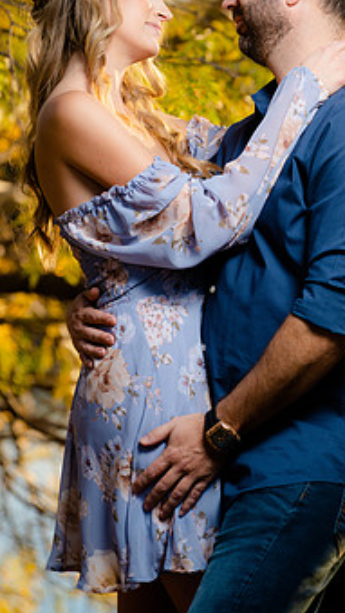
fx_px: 4516
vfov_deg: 7.8
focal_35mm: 278
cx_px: 222
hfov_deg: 4.4
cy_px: 210
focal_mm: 200
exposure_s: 1/250
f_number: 5
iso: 100
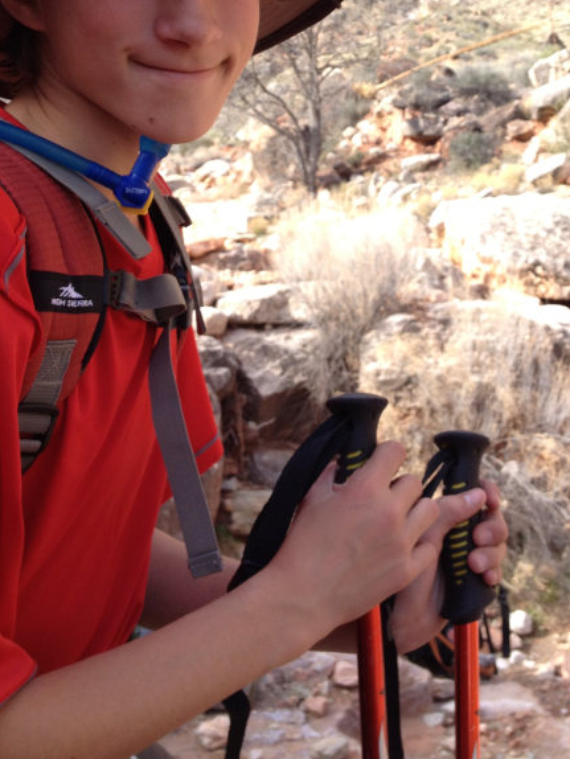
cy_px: 200
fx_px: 1141
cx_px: 387
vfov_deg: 36.1
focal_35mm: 52
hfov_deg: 27.8
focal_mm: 4.28
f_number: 2.4
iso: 50
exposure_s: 1/326
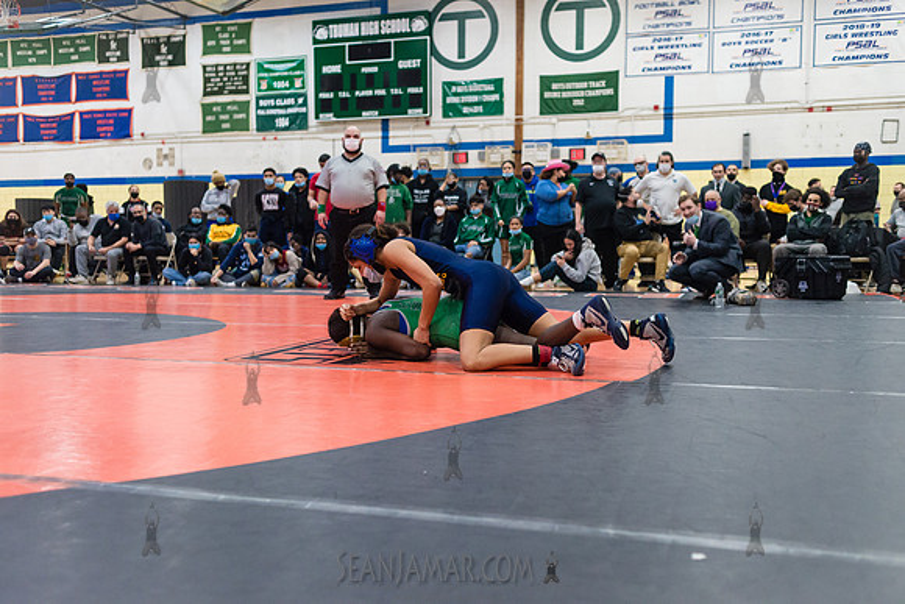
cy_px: 302
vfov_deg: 37.9
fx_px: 880
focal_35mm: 35
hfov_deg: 54.4
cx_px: 452
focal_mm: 35
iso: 4000
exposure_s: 1/400
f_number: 3.5
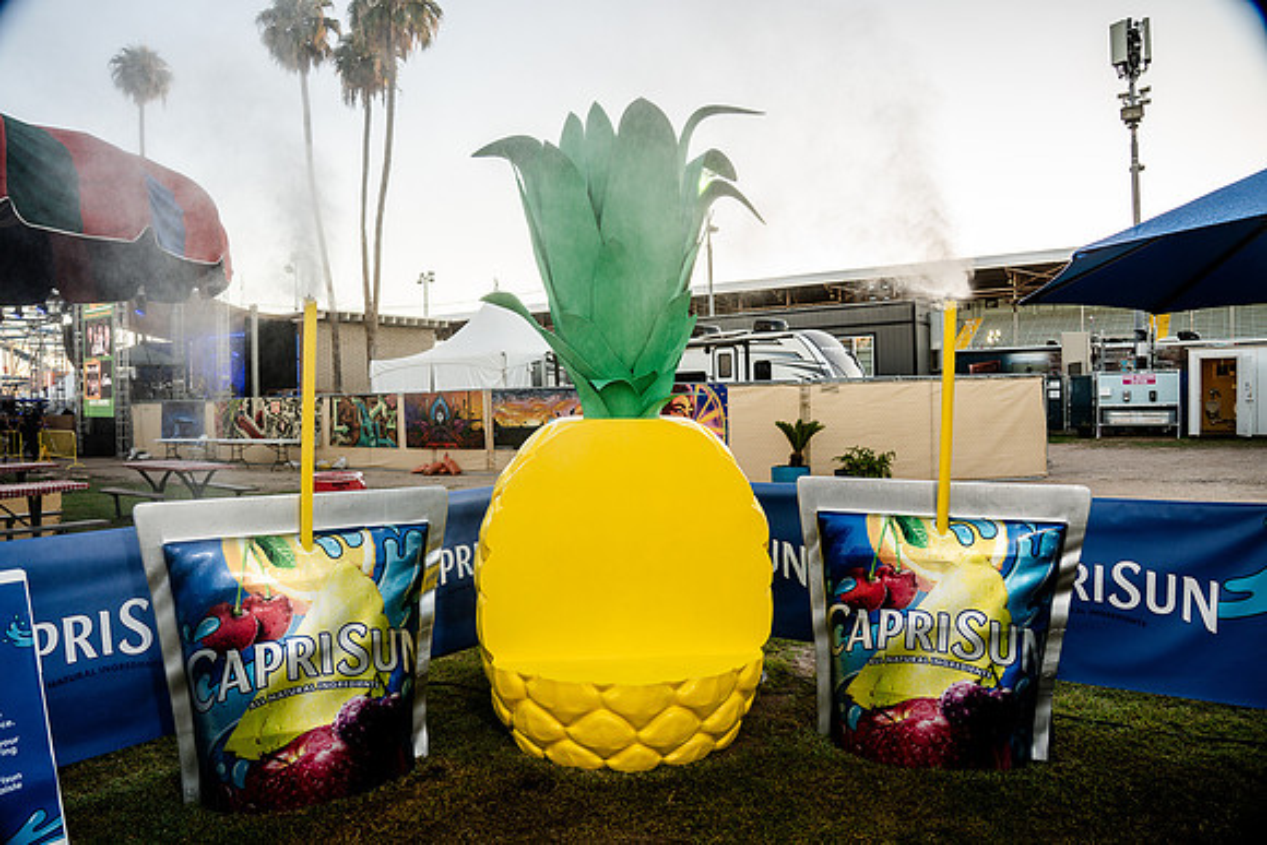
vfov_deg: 53.2
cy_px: 422
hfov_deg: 73.7
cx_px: 634
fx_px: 845
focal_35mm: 24
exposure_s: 1/200
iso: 320
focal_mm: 24
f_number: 4
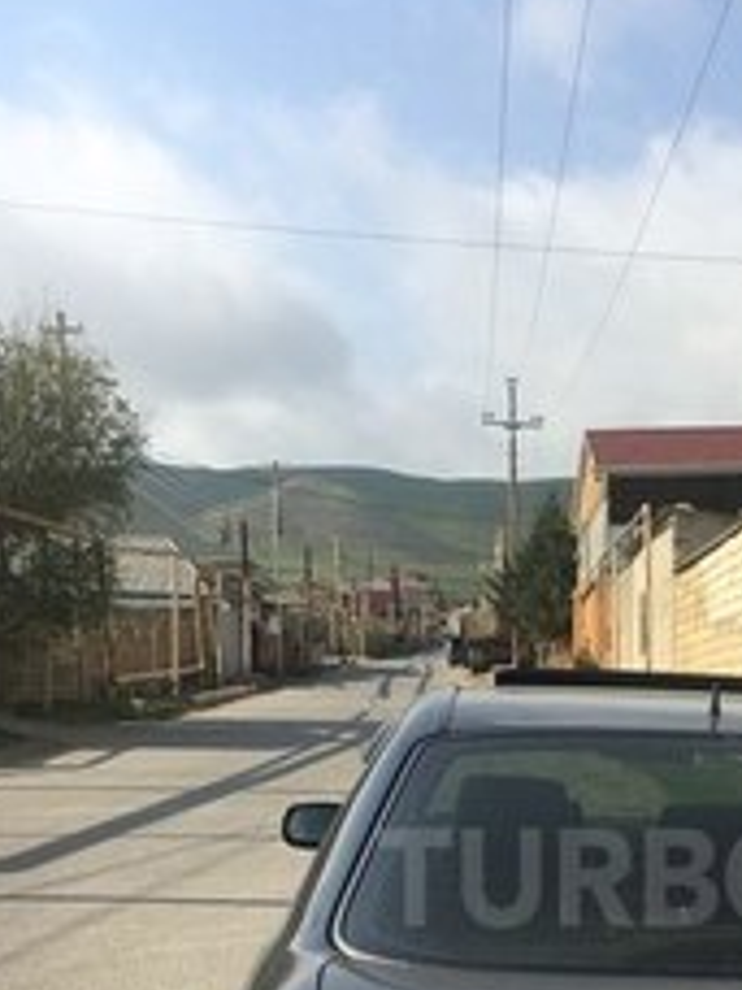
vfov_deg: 29.5
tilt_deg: -3.8
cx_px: 712
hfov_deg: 22.5
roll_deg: -1.1
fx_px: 1801
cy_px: 877
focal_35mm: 63
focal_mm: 4.15
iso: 25
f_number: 2.2
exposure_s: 1/1832
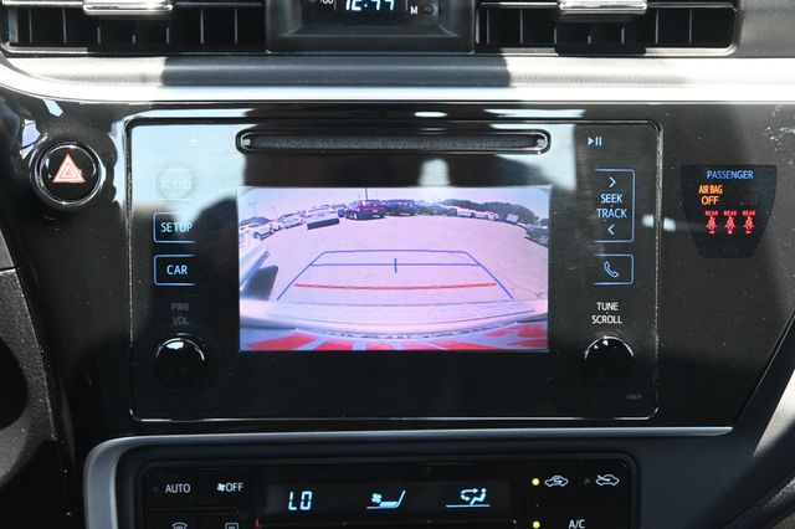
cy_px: 264
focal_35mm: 75
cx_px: 398
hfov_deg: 27.0
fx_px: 1655
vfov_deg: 18.2
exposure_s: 1/125
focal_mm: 50
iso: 2500
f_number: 6.3
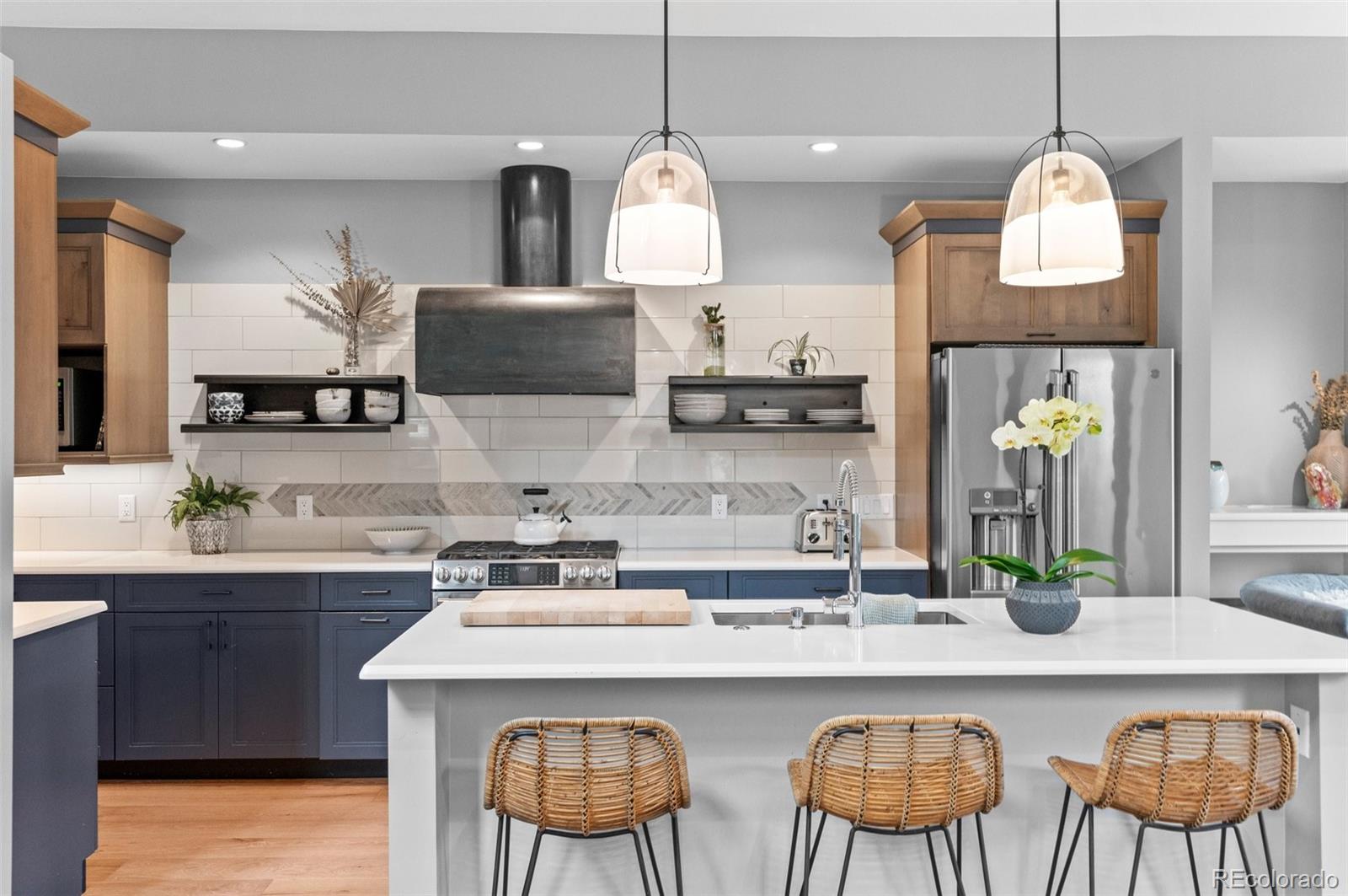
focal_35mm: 31
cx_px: 674
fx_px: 1159
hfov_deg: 60.3
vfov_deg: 42.2
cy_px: 448
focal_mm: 31
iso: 2500
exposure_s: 1/25
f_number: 7.1
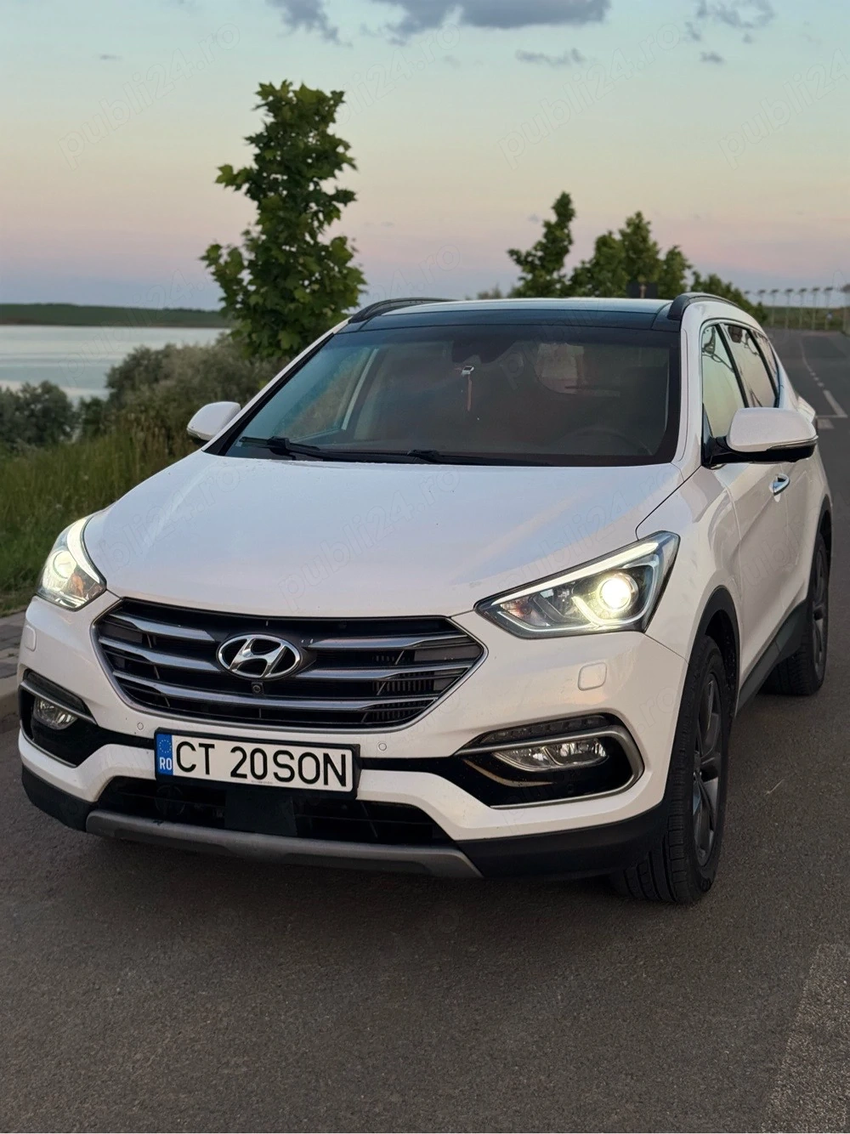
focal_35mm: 48
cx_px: 425
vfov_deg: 39.7
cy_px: 567
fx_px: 1572
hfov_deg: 30.3
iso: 64
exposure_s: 1/553
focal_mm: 6.76
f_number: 1.78
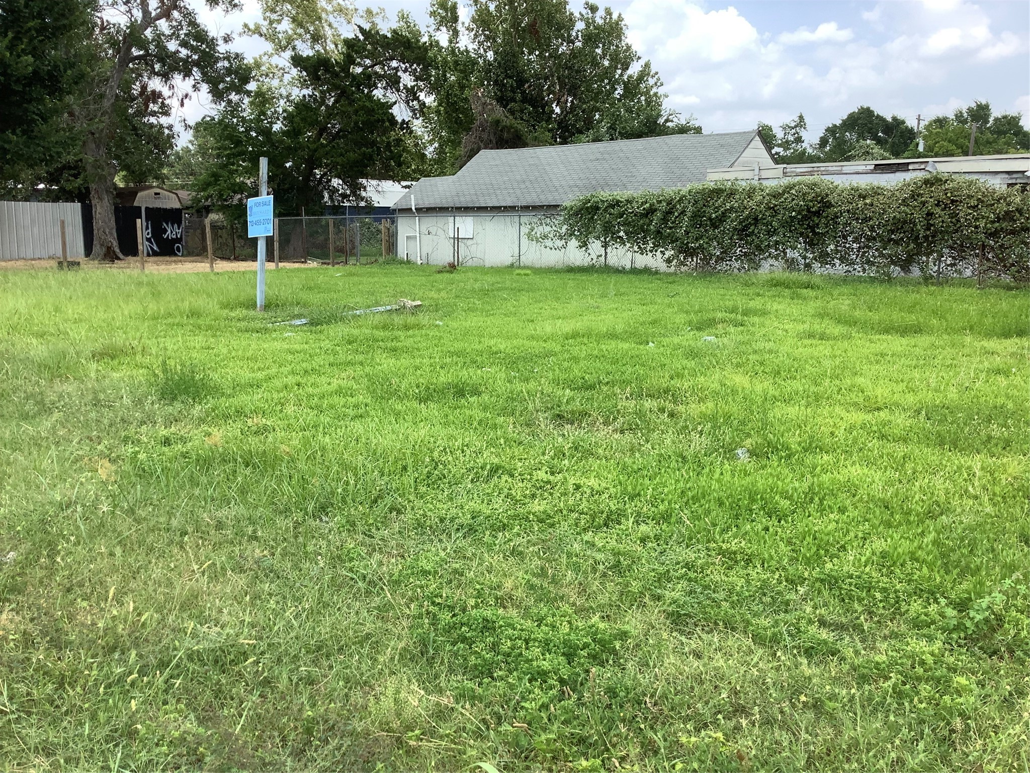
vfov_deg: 45.4
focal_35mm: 31
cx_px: 515
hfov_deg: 58.4
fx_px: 922
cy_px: 386
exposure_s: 1/608
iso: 25
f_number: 2.4
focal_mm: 3.3
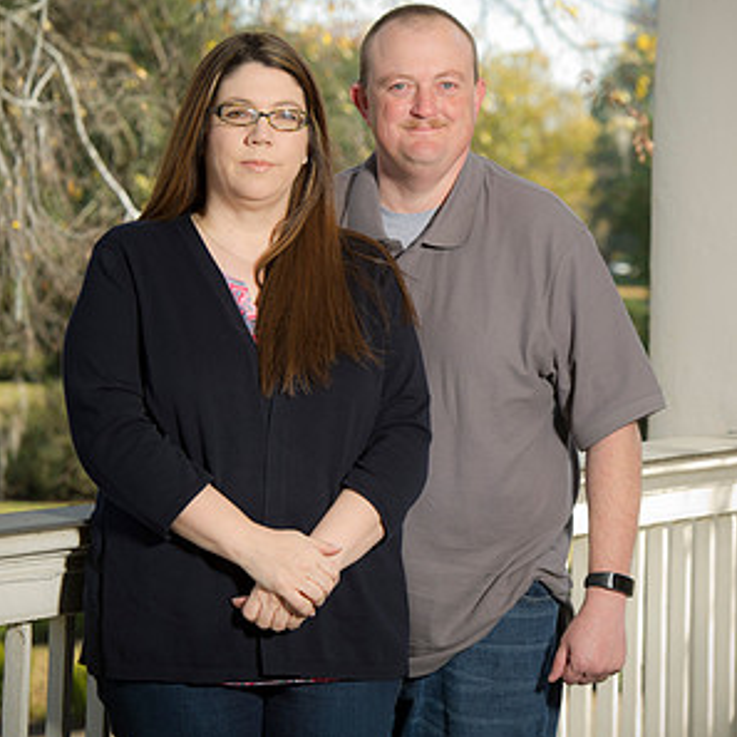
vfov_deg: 11.1
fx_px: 3782
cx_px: 368
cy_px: 318
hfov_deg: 11.1
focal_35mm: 157
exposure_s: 1/125
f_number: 7.1
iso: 160
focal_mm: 122
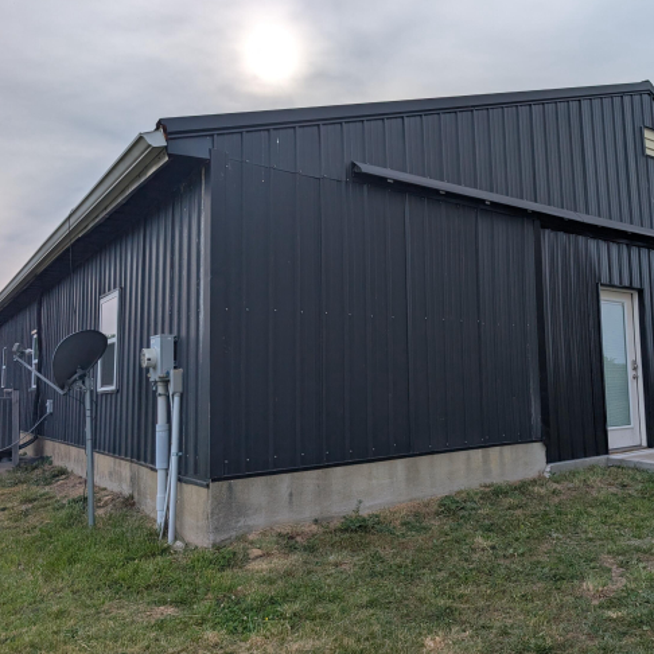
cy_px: 323
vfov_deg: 55.6
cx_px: 435
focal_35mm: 29
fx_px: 620
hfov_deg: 54.5
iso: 19
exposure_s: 1/2445
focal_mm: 6.9
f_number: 1.68
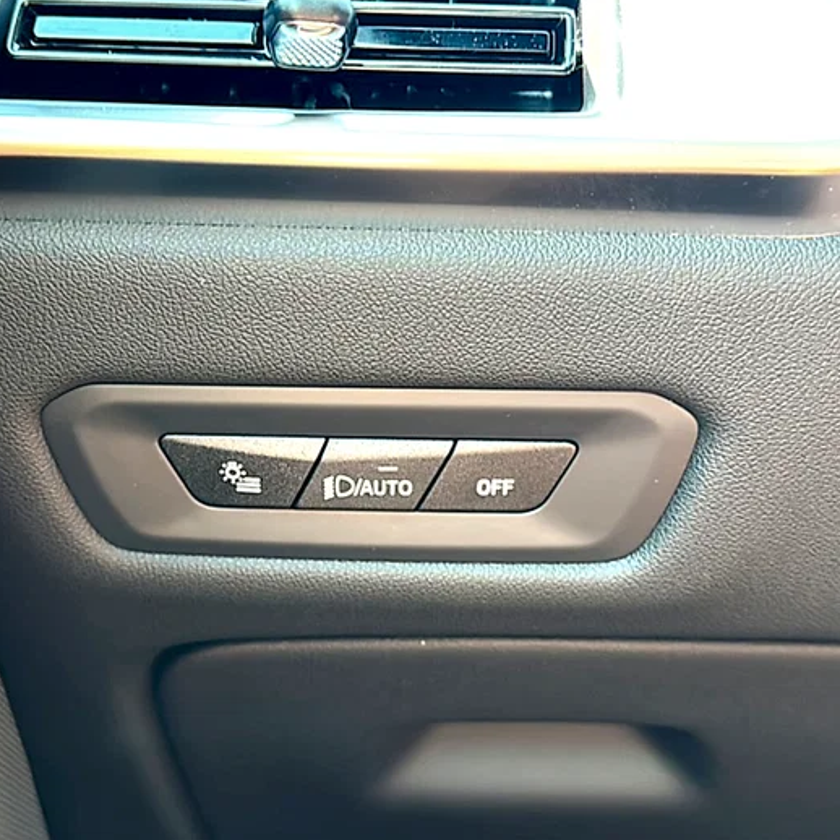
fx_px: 1016
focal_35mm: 37
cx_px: 370
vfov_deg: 44.9
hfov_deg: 44.8
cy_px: 416
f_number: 1.78
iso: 125
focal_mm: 6.86
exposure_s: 1/129
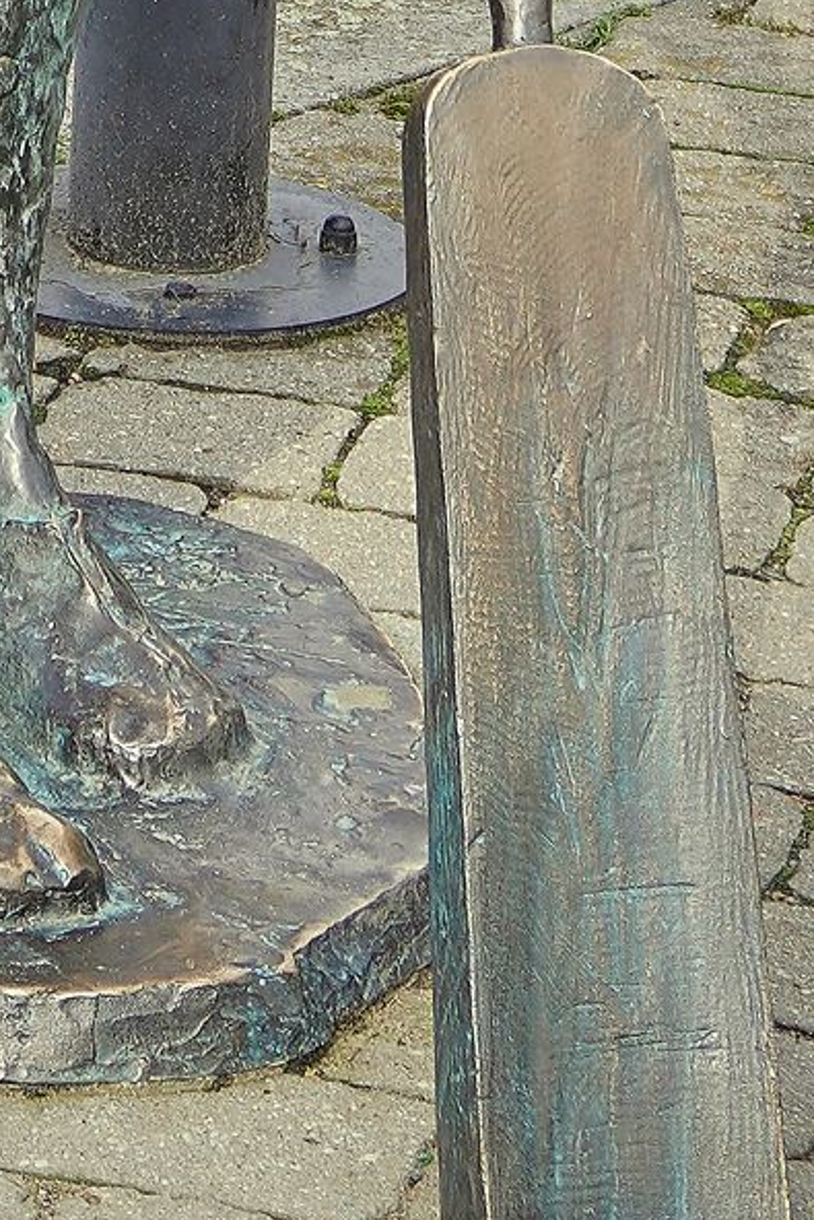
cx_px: -91
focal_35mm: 228
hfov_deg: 6.0
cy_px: -1636
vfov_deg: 8.3
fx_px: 7728
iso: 100
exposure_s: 1/160
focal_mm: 30
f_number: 5.6
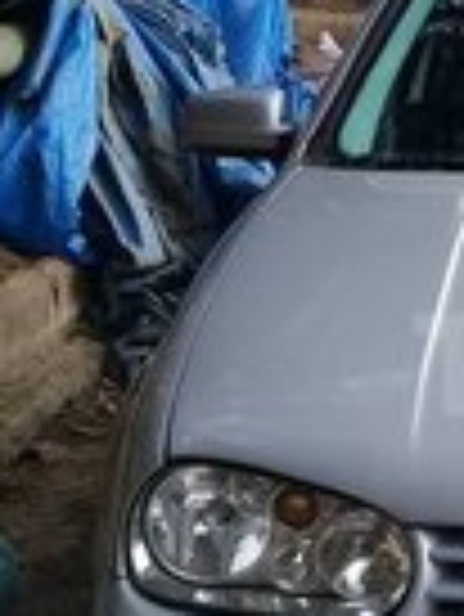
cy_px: 364
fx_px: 1999
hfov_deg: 12.4
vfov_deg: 17.5
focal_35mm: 112
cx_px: 761
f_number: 2.2
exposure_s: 1/396
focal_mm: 3.3
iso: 50
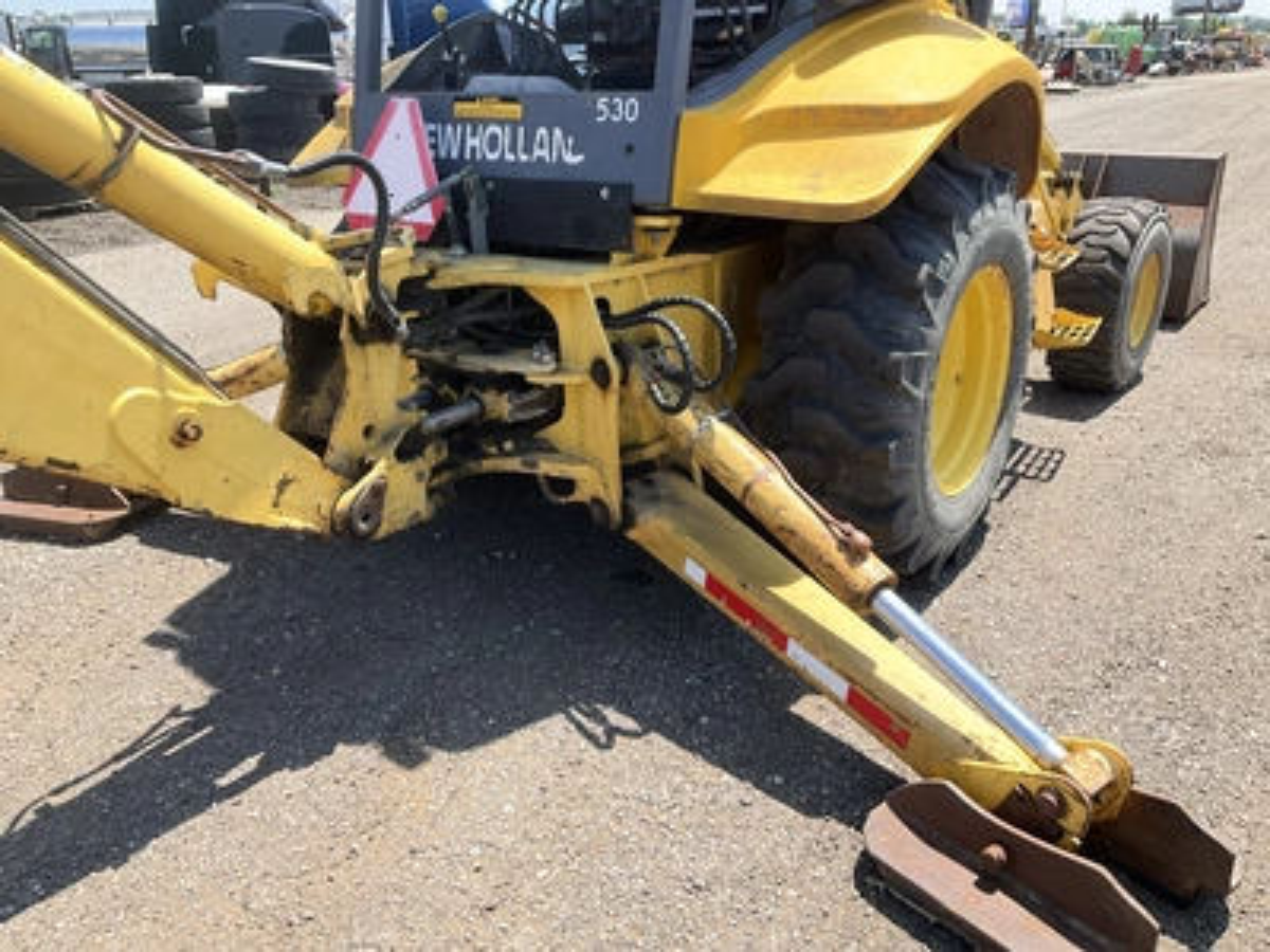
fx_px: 1064
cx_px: 635
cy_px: 476
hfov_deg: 61.7
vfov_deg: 48.2
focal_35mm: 29
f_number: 1.8
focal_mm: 3
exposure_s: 1/770
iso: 25
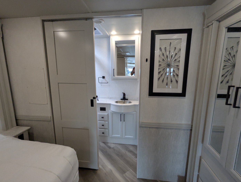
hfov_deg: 94.4
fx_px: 112
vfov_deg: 78.2
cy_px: 91
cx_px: 120
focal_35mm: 16
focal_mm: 2.35
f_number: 2.2
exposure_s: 1/138
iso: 286
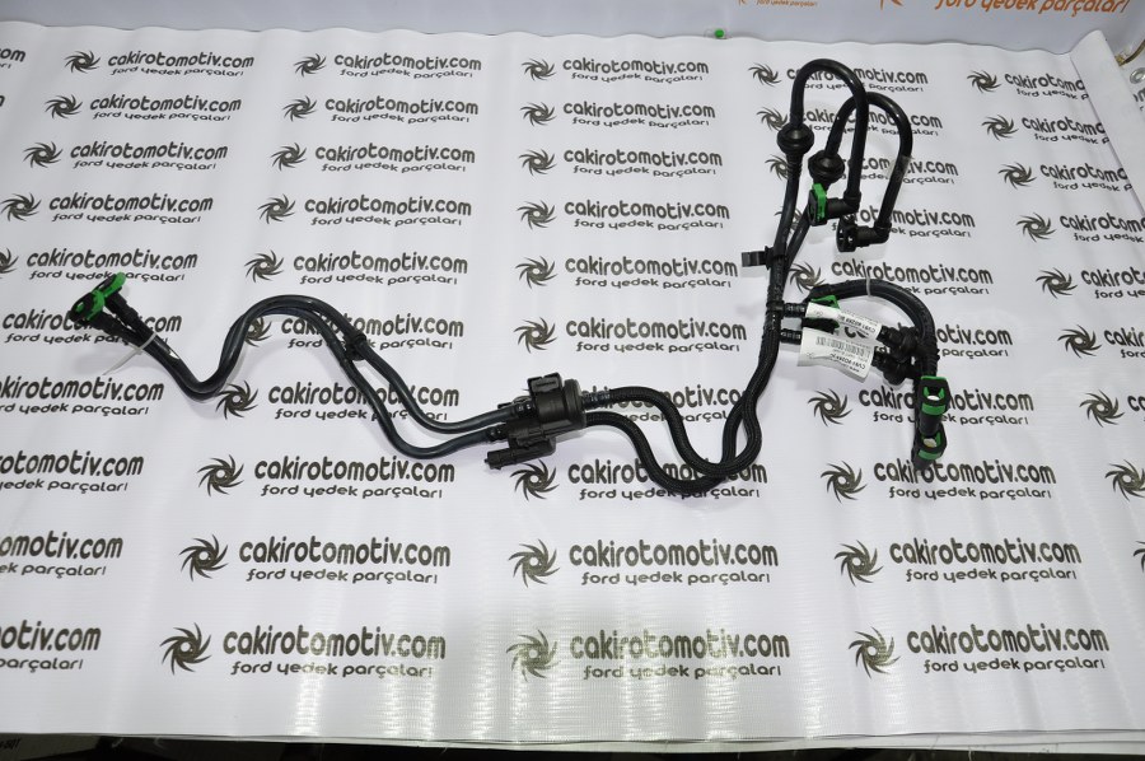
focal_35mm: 27
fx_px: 858
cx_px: 572
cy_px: 380
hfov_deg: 67.4
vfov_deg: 47.8
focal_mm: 18
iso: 200
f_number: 4.5
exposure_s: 1/40
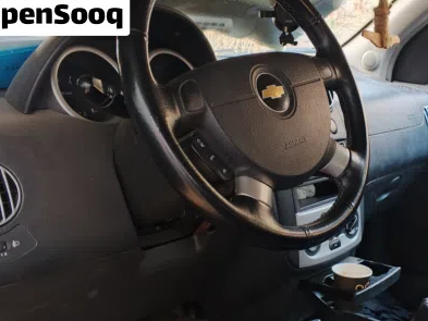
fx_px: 544
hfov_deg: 42.2
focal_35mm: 44
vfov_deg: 32.8
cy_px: 193
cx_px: 294
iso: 950
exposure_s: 1/33.3
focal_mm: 4.11
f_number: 1.6
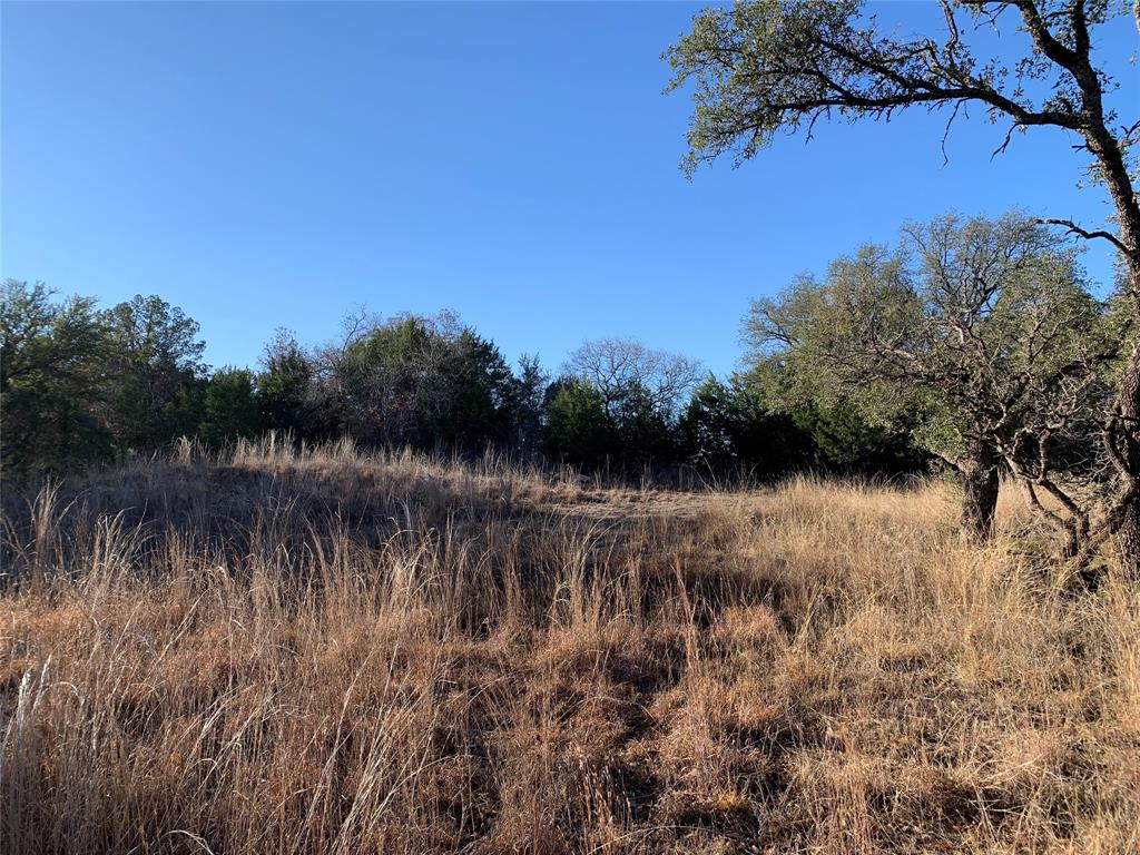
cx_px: 570
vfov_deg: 53.1
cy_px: 428
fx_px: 856
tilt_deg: +4.8
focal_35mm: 26
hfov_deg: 67.3
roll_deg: +1.6
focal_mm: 4.25
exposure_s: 1/1220
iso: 25
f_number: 1.8
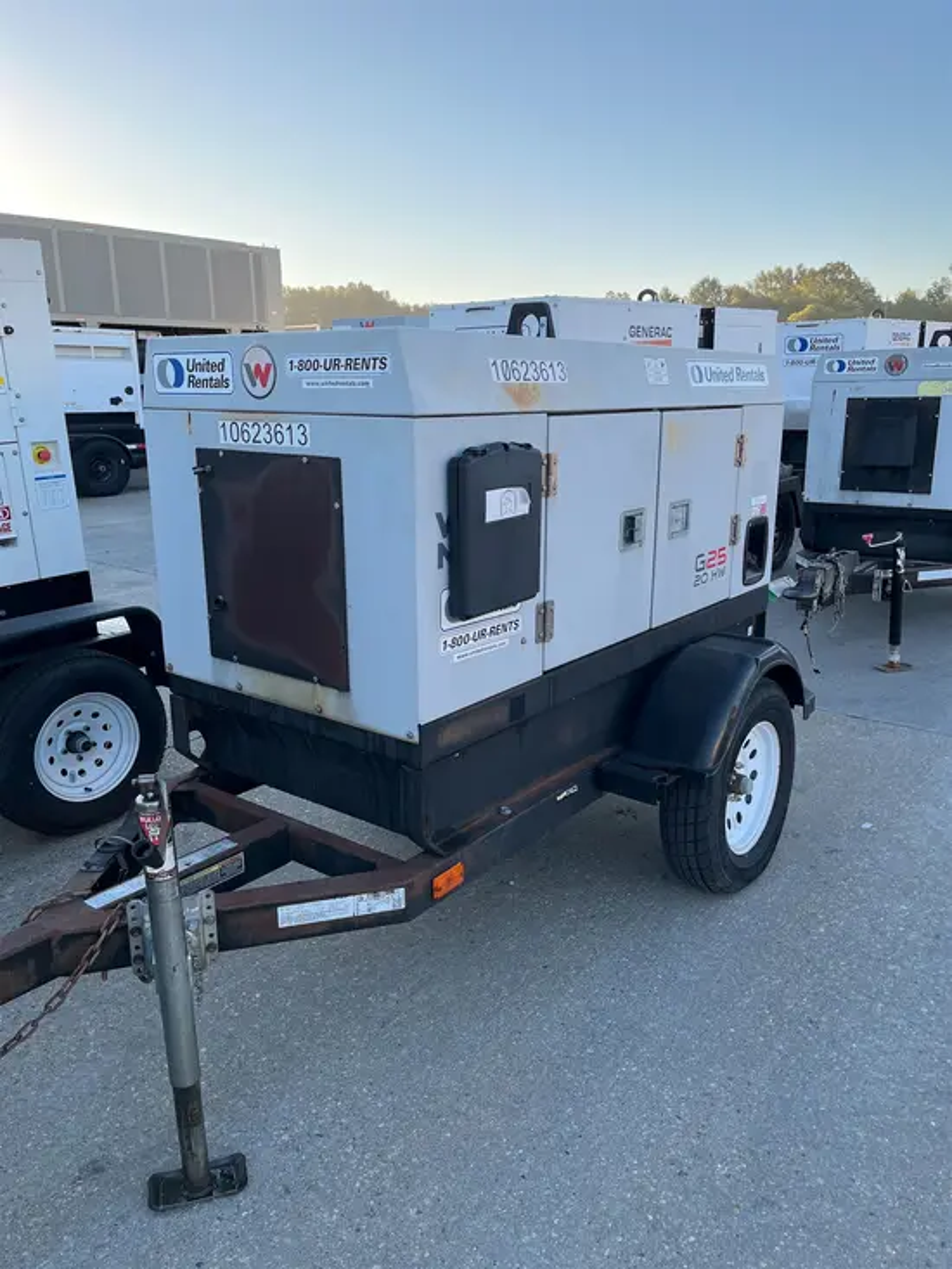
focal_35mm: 26
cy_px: 634
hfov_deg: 53.1
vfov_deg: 67.3
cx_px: 476
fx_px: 953
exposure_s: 1/672
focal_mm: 5.1
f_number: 1.6
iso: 50
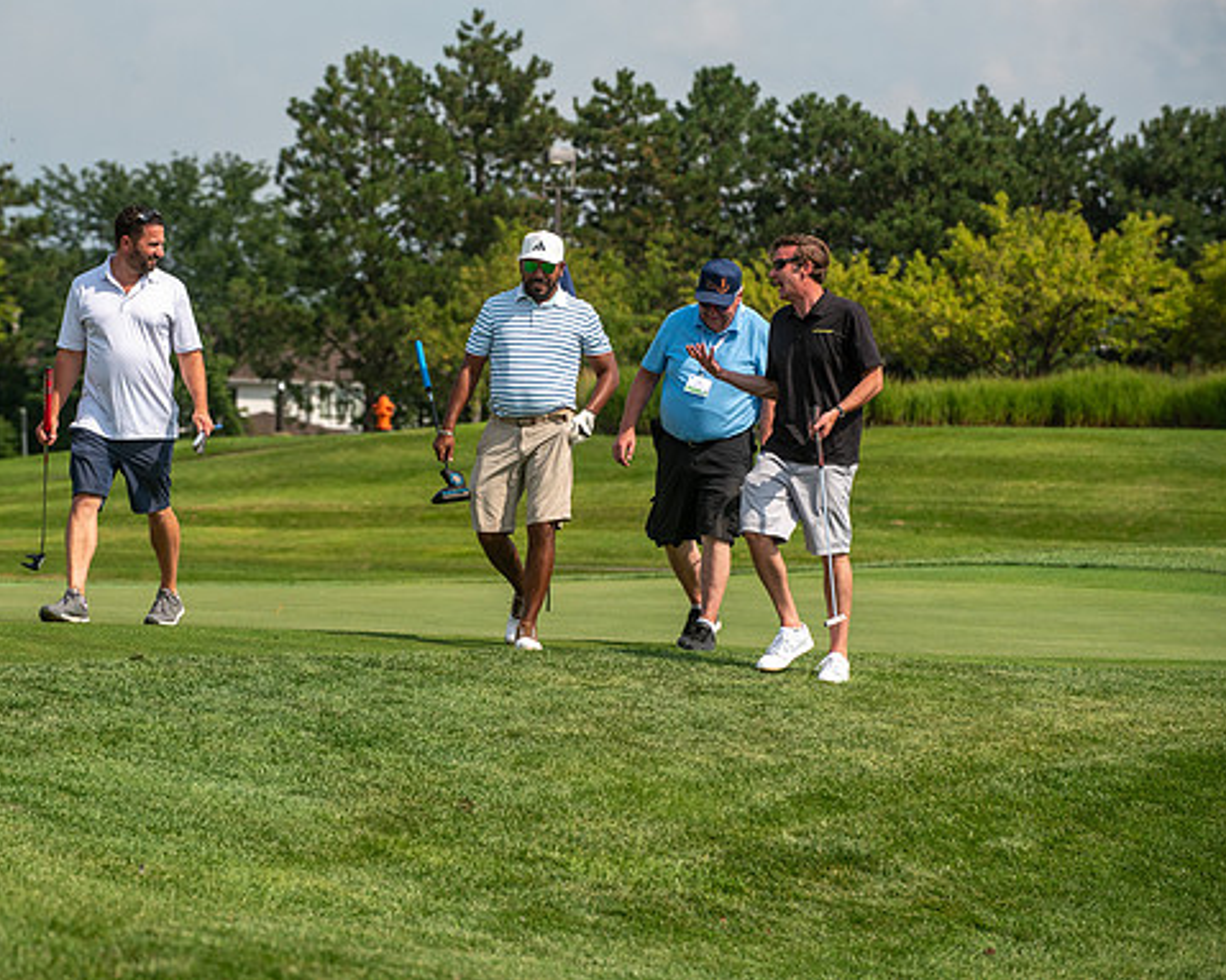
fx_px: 6603
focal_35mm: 182
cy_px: 489
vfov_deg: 8.5
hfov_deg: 10.6
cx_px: 489
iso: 250
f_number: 5
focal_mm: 160
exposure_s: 1/3200
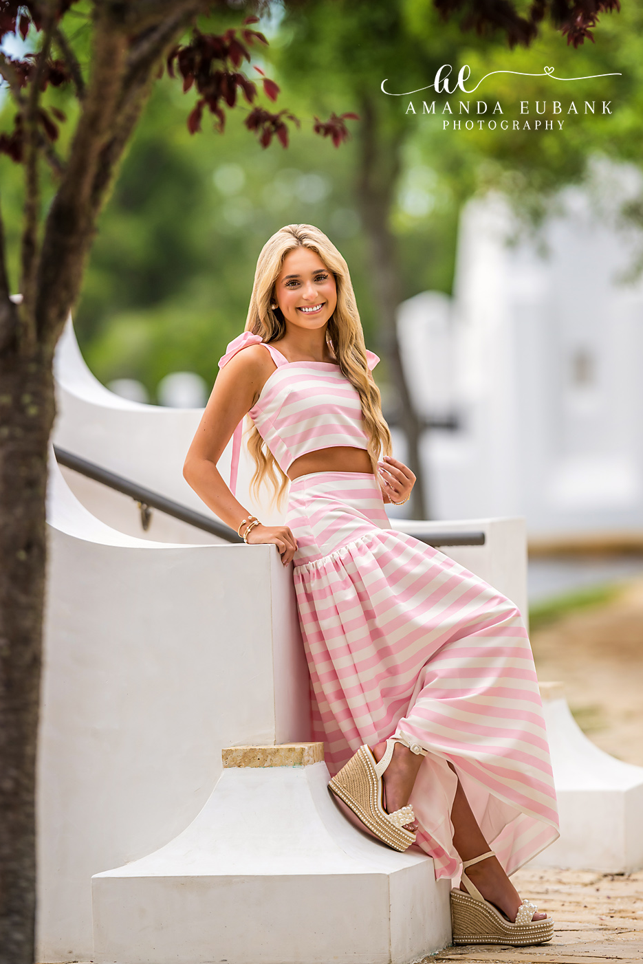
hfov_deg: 6.4
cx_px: 328
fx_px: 5732
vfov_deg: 9.6
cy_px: 486
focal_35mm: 214
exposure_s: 1/2500
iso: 500
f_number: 2.8
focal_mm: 200
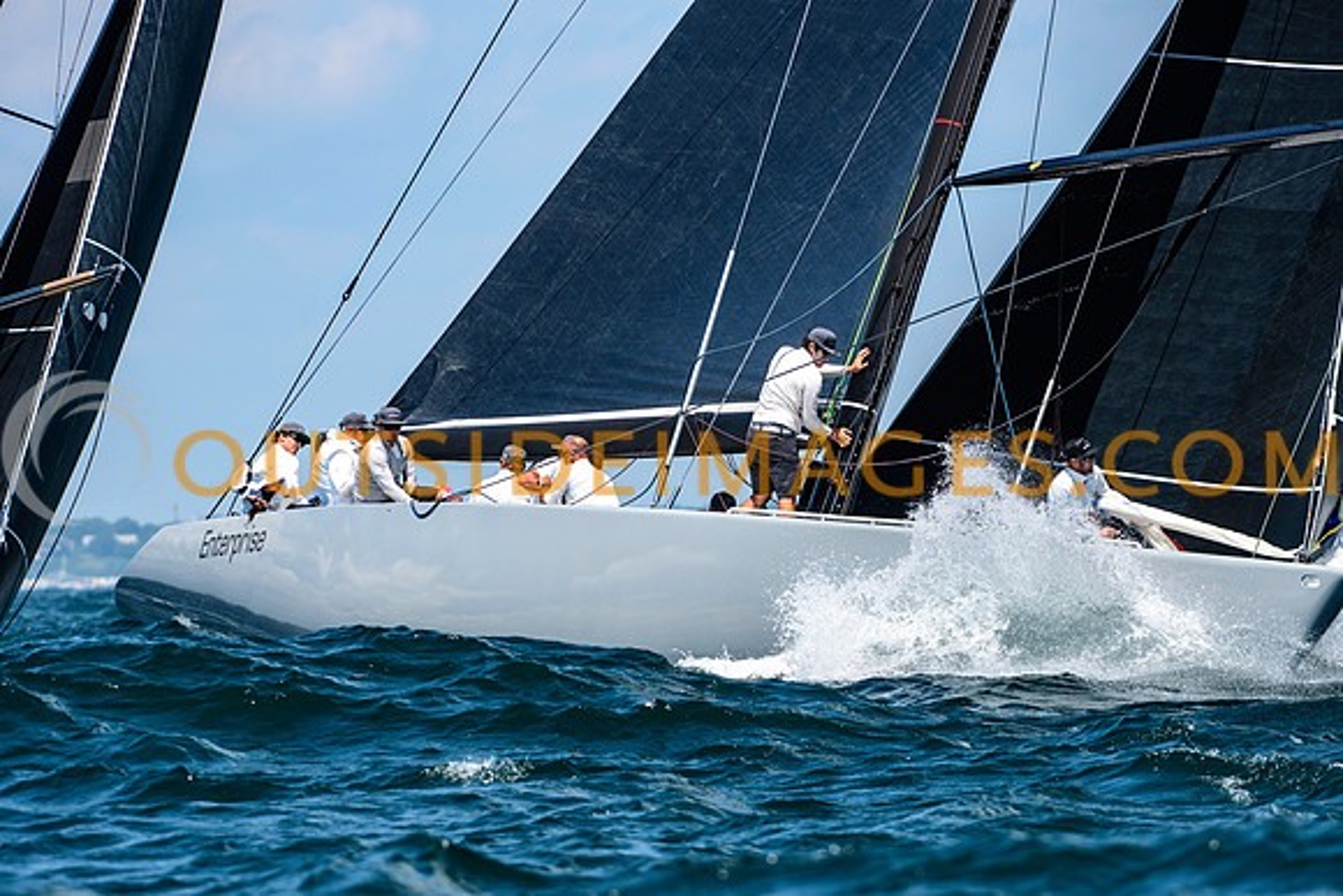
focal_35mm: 405
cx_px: 672
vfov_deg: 3.4
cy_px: 448
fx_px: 15112
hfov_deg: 5.1
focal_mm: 270
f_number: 5.6
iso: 400
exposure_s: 1/2000
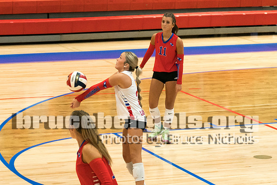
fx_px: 1393
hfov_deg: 11.4
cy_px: 125
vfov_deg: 7.6
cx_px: 130
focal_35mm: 181
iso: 3200
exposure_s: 1/1000
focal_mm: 70
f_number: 2.8
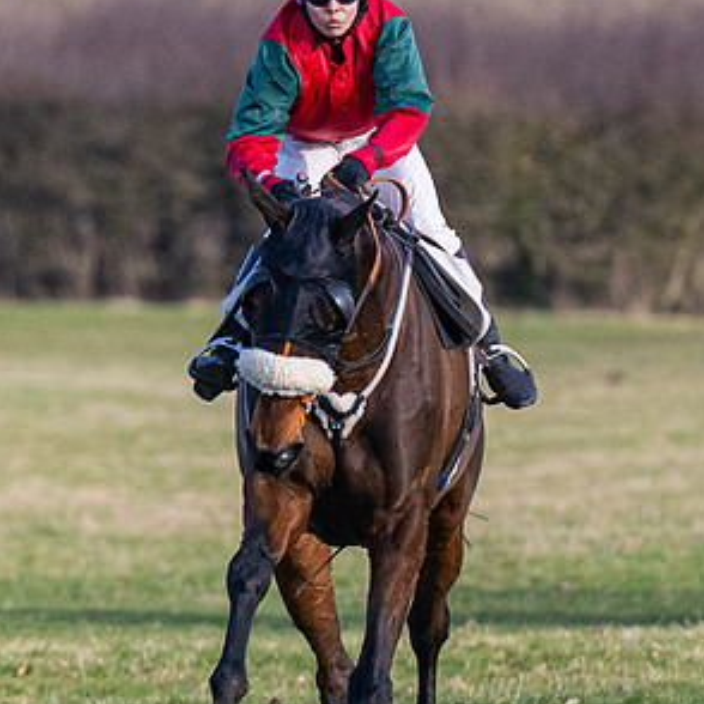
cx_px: 71
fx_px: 26553
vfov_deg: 1.5
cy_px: 392
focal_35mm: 1154
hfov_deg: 1.5
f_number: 2.8
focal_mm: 200
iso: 400
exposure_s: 1/2500
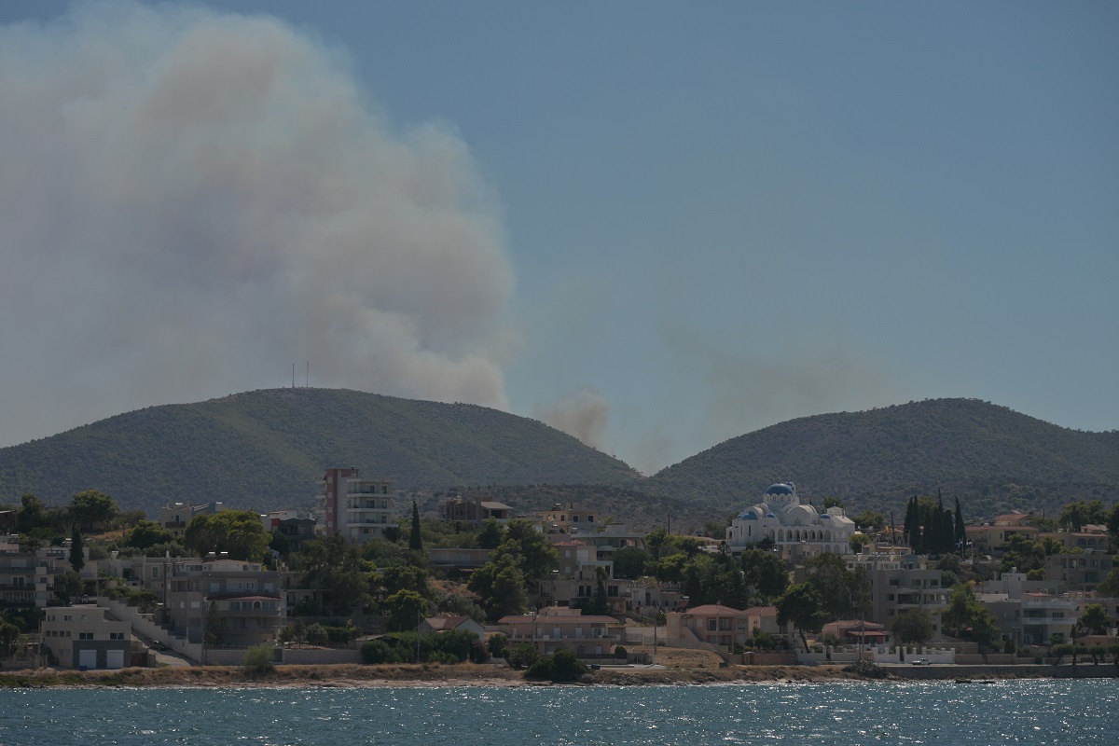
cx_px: 560
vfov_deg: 11.4
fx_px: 3730
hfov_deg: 17.1
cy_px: 373
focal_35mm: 120
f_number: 9
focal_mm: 120
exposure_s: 1/1000
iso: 100
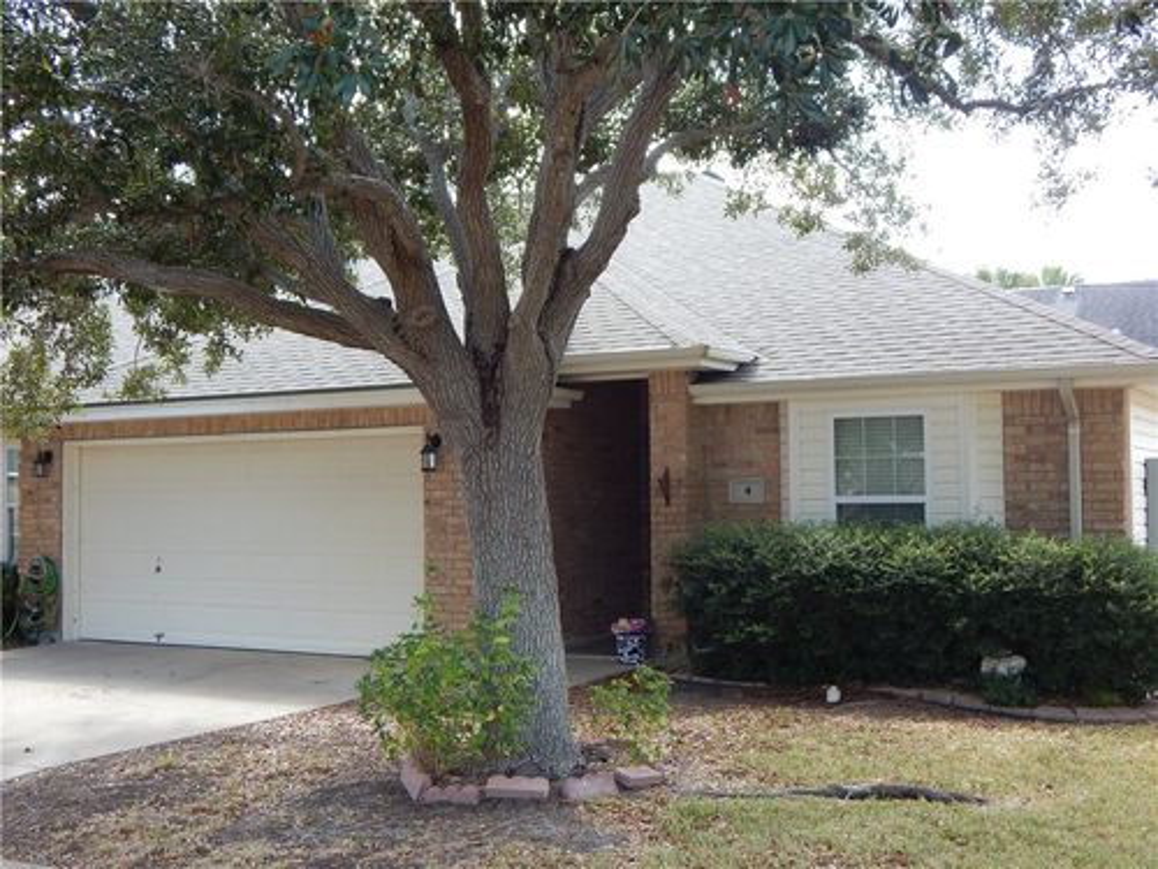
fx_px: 1438
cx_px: 579
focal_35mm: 43
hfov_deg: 43.9
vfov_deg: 33.6
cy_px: 434
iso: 125
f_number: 3.6
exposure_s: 1/160
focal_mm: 7.7
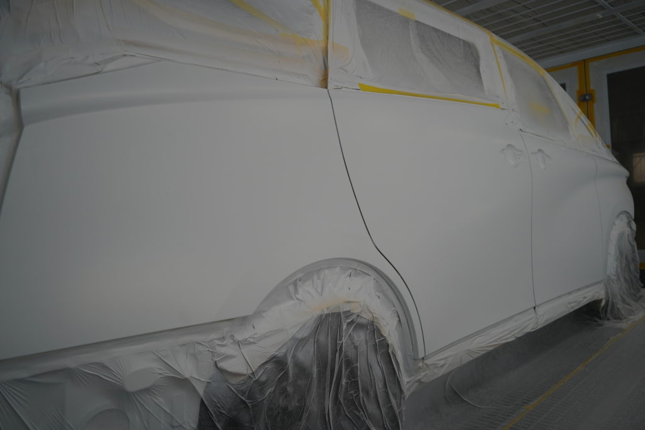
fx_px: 502
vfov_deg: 46.4
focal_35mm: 28
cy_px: 215
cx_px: 322
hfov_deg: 65.5
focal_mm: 28
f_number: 4
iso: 320
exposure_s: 1/160
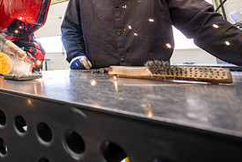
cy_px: 16
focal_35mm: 30
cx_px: -15
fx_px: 202
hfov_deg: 47.6
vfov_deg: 40.3
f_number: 4
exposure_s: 1/200
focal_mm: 14
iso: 1600
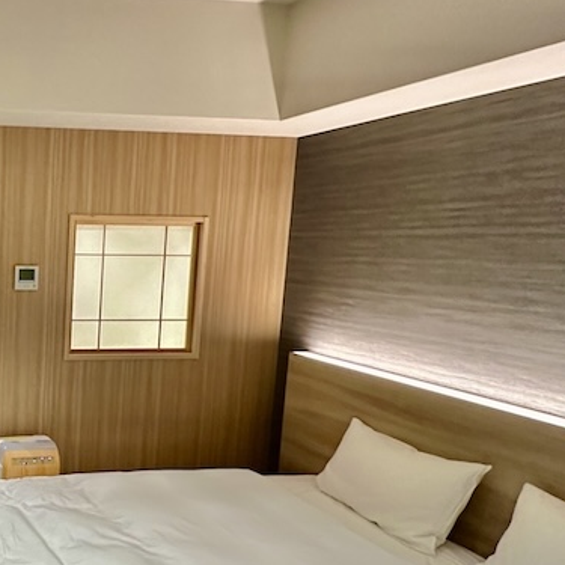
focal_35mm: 33
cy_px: 316
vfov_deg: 49.6
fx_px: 609
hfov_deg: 40.2
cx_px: -59
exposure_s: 1/60
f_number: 2.2
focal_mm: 2.22
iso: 500
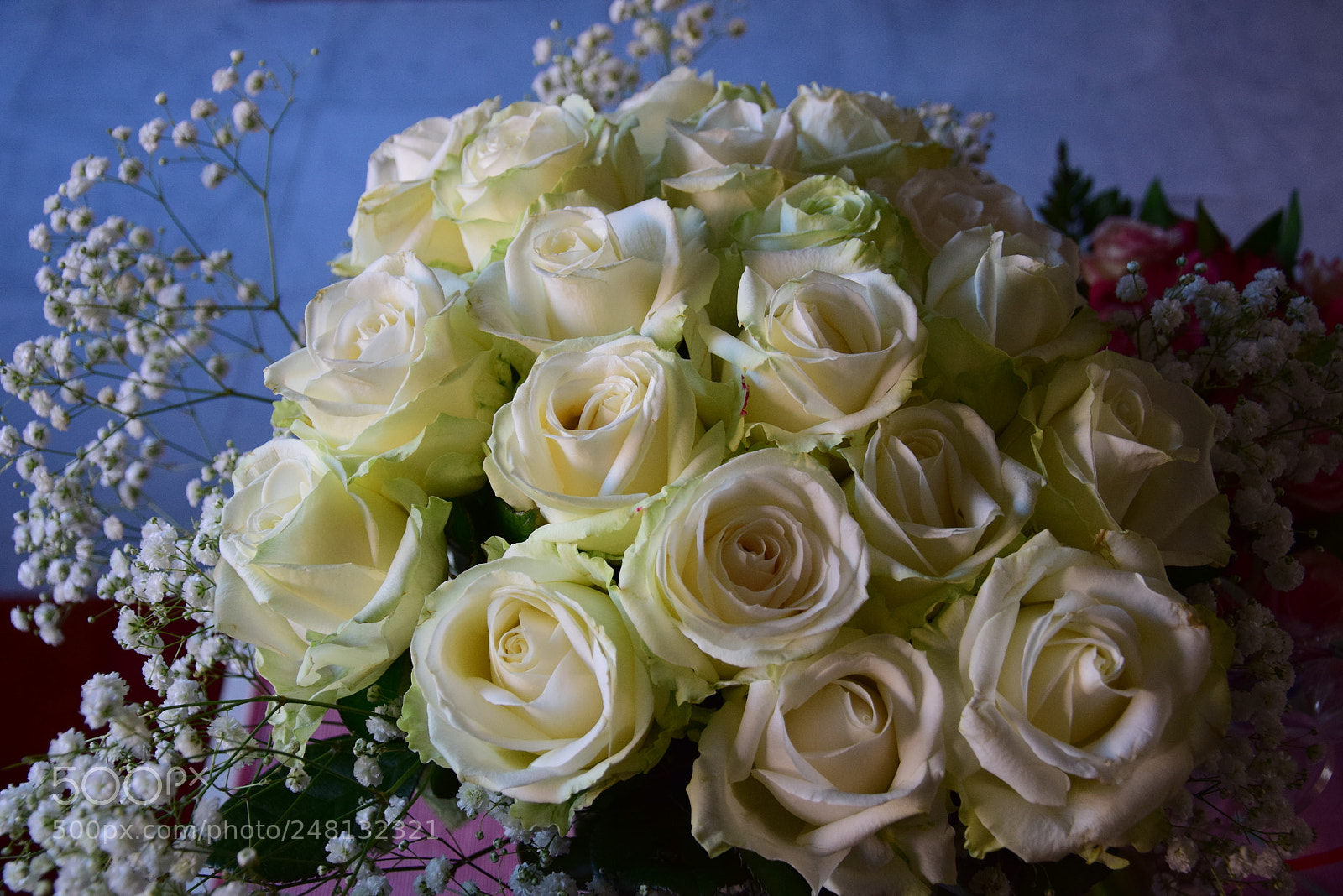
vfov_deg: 26.5
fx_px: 1903
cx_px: 672
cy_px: 448
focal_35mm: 51
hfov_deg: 38.9
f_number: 4.2
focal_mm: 34
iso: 1000
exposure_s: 1/50
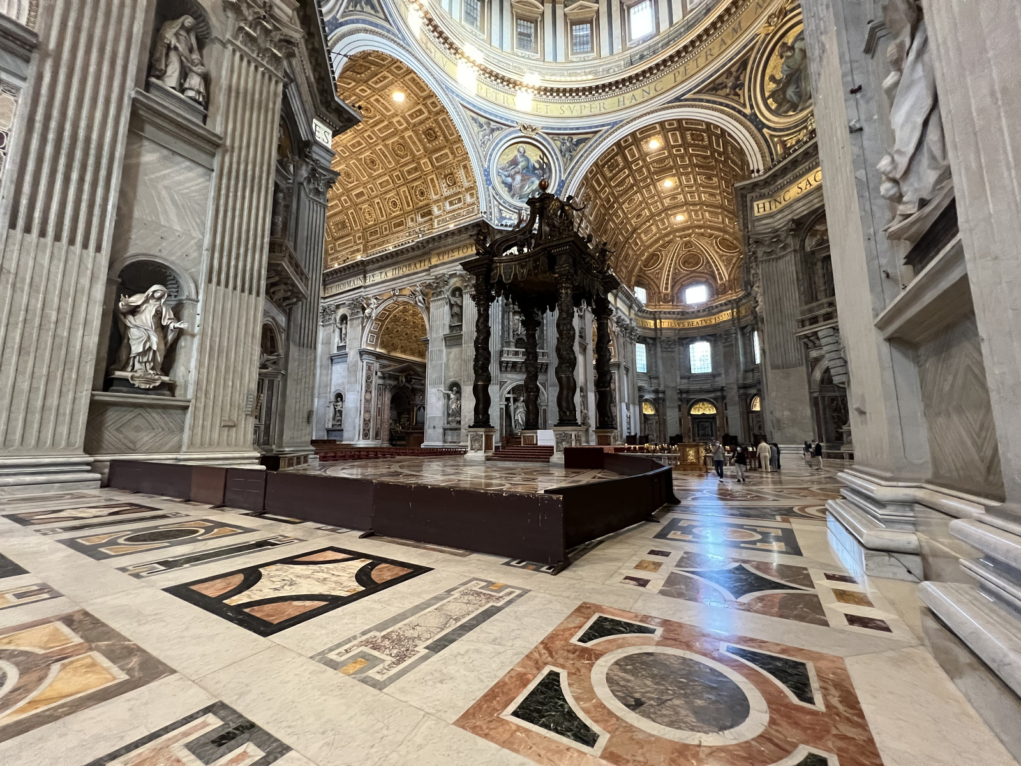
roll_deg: +0.1
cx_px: 510
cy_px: 383
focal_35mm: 13
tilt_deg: +8.1
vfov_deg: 89.9
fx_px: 383
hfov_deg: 106.2
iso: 800
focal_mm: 1.57
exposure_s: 1/50
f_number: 1.8
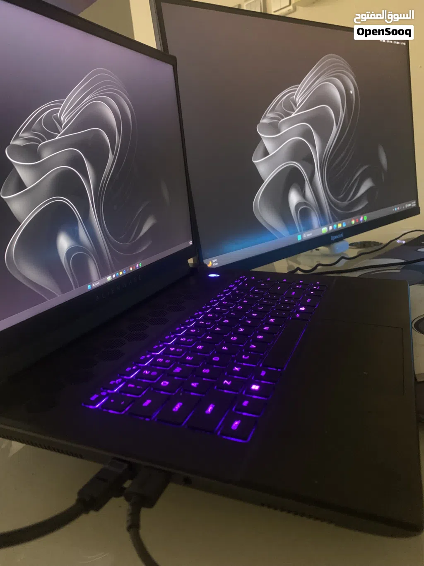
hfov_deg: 53.1
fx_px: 425
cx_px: 212
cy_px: 283
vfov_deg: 67.3
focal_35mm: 26
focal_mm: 4.25
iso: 640
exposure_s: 1/20
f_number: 1.8
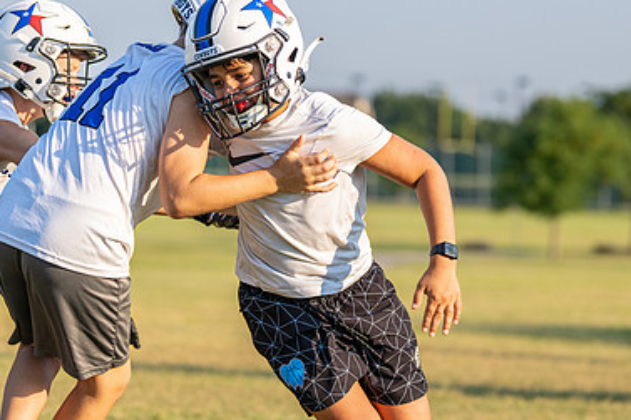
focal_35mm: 182
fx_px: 3189
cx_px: 306
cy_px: 167
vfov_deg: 7.5
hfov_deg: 11.3
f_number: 2.8
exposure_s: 1/2000
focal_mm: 101
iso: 200
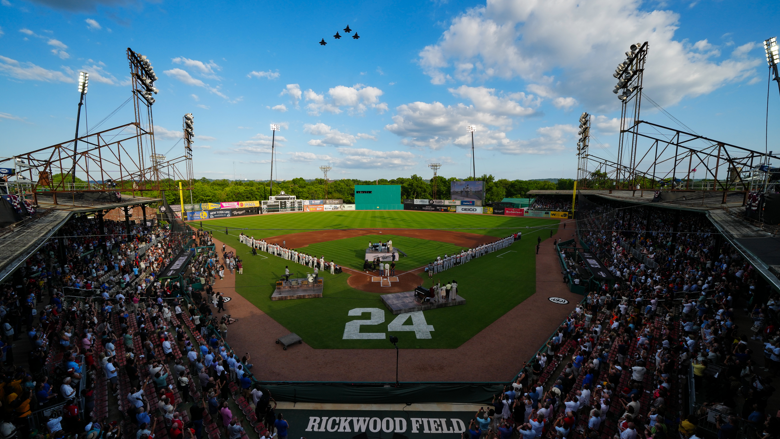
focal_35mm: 14
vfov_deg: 74.3
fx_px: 290
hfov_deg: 106.8
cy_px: 228
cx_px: 381
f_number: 8
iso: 400
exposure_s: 1/640
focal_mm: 13
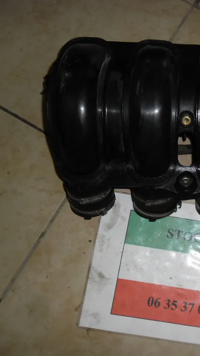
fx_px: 377
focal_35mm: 40
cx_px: 220
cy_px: 180
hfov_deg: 27.2
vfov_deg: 50.5
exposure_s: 1/45
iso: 80
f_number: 3.5
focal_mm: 4.9
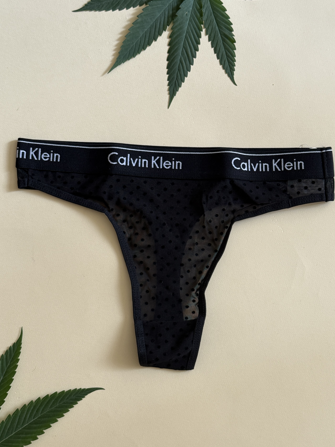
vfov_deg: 33.8
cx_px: 161
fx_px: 735
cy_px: 238
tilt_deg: -85.9
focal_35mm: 57
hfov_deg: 25.7
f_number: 1.78
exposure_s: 1/60
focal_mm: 6.76
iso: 160
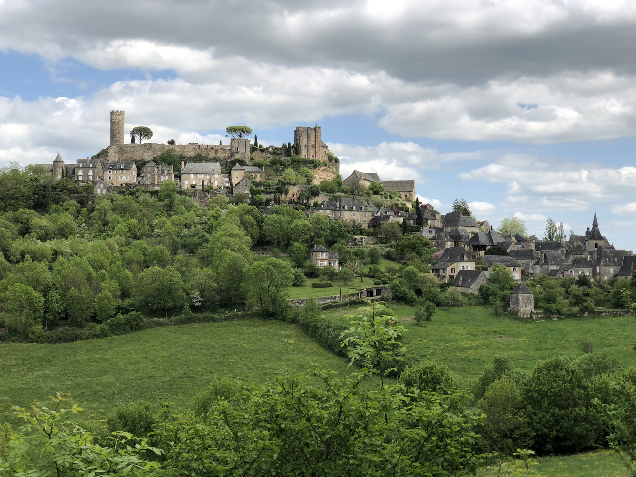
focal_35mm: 52
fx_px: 955
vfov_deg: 28.0
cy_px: 238
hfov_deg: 36.8
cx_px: 318
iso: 16
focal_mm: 6
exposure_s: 1/1066
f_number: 2.4
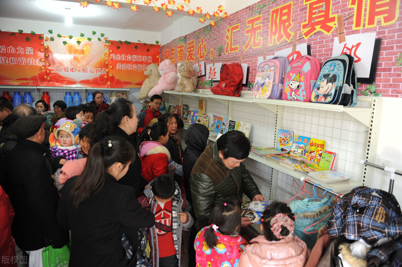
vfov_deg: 53.1
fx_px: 268
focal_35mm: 24
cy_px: 134
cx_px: 201
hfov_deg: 73.8
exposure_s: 1/60
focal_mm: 24
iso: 400
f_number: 3.2
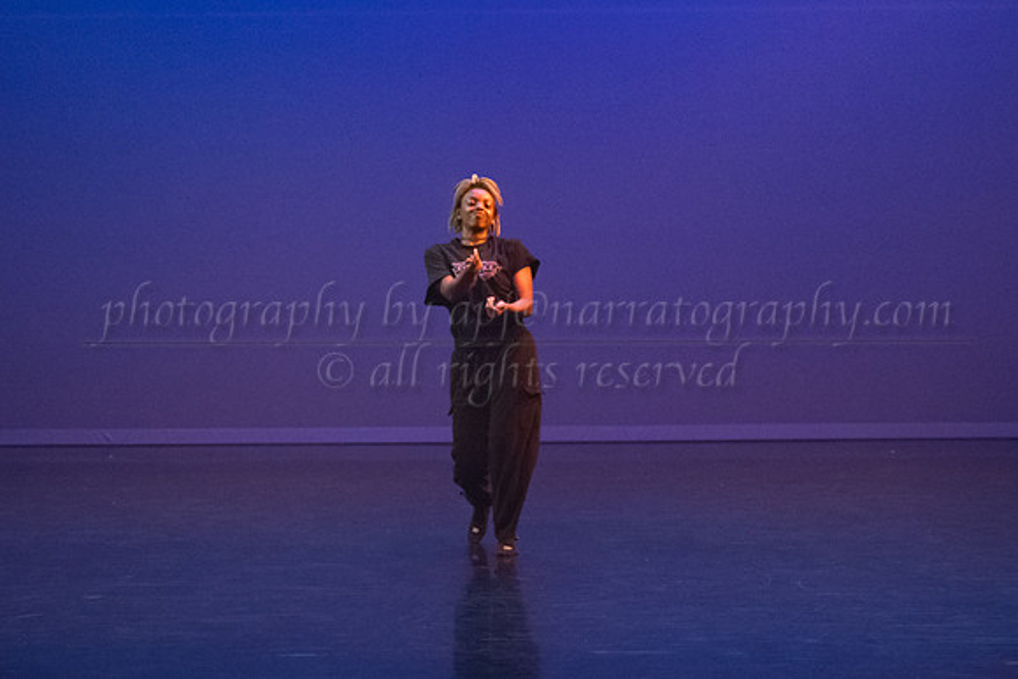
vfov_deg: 11.0
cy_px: 341
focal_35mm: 125
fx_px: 3528
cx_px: 469
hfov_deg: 16.4
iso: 4000
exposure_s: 1/400
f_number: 4.5
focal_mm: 75
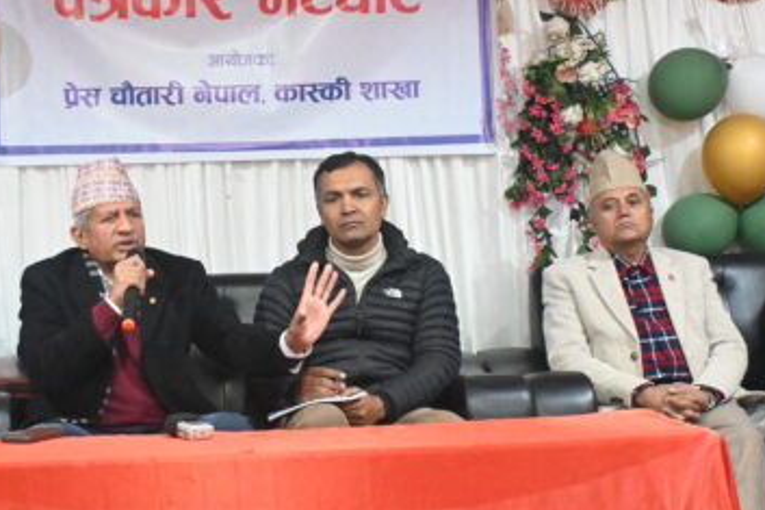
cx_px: 238
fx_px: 1467
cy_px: 216
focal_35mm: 69
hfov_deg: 29.0
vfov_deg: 19.7
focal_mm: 32.5
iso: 12800
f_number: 5
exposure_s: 1/50
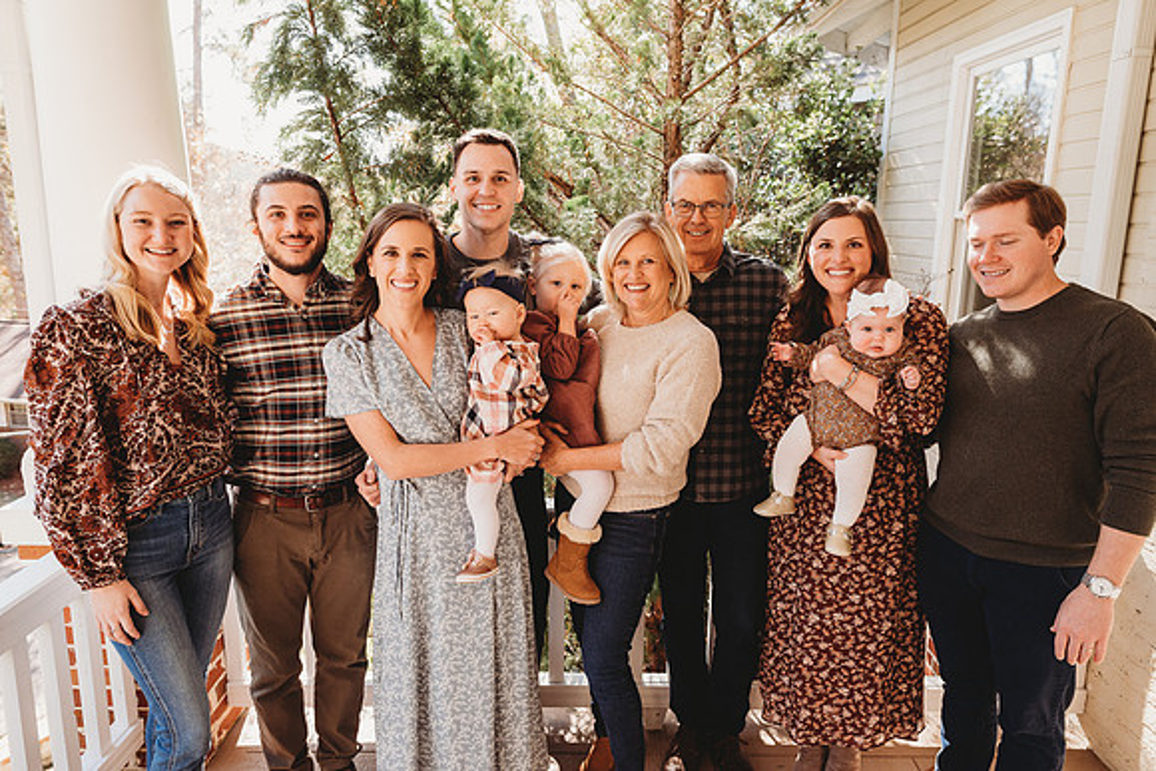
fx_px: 771
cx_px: 578
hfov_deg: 73.7
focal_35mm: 24
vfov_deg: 53.2
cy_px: 386
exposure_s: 1/200
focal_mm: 24
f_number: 4.5
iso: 400
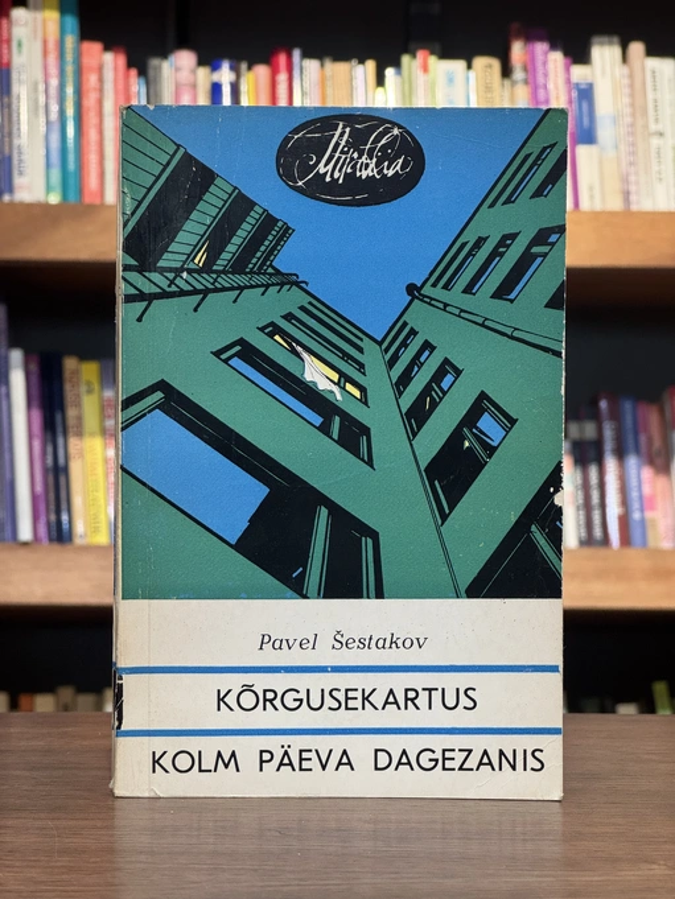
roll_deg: -1.1
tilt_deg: +0.9
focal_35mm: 77
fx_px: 2001
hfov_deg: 19.1
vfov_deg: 25.3
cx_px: 338
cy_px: 450
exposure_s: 1/99
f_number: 2.8
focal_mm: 9
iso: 200
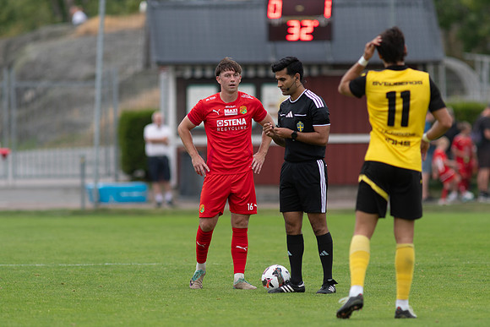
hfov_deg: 4.5
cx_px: 245
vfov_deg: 3.0
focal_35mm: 456
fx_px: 6205
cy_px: 164
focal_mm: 300
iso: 200
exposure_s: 1/1250
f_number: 3.2
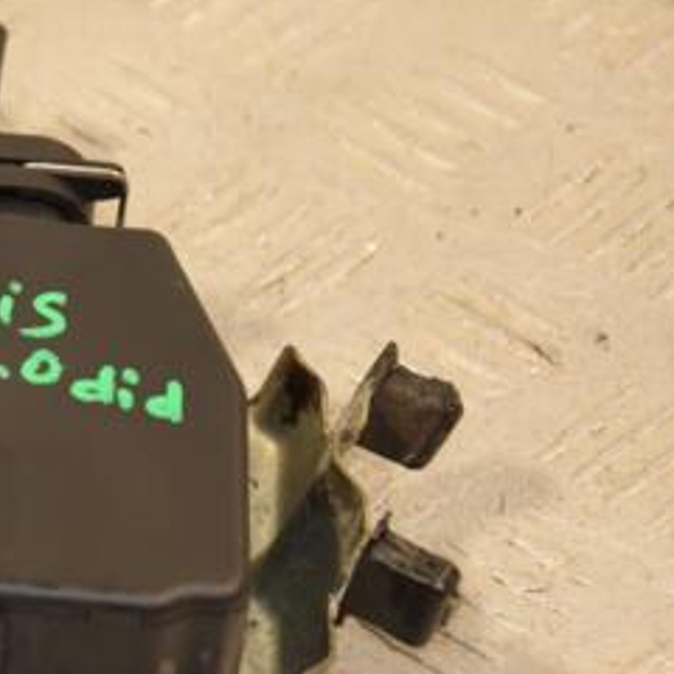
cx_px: -154
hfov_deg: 6.4
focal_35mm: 271
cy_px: 407
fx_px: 5971
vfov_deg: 6.5
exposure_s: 1/80
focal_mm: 85
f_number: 5.6
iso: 800
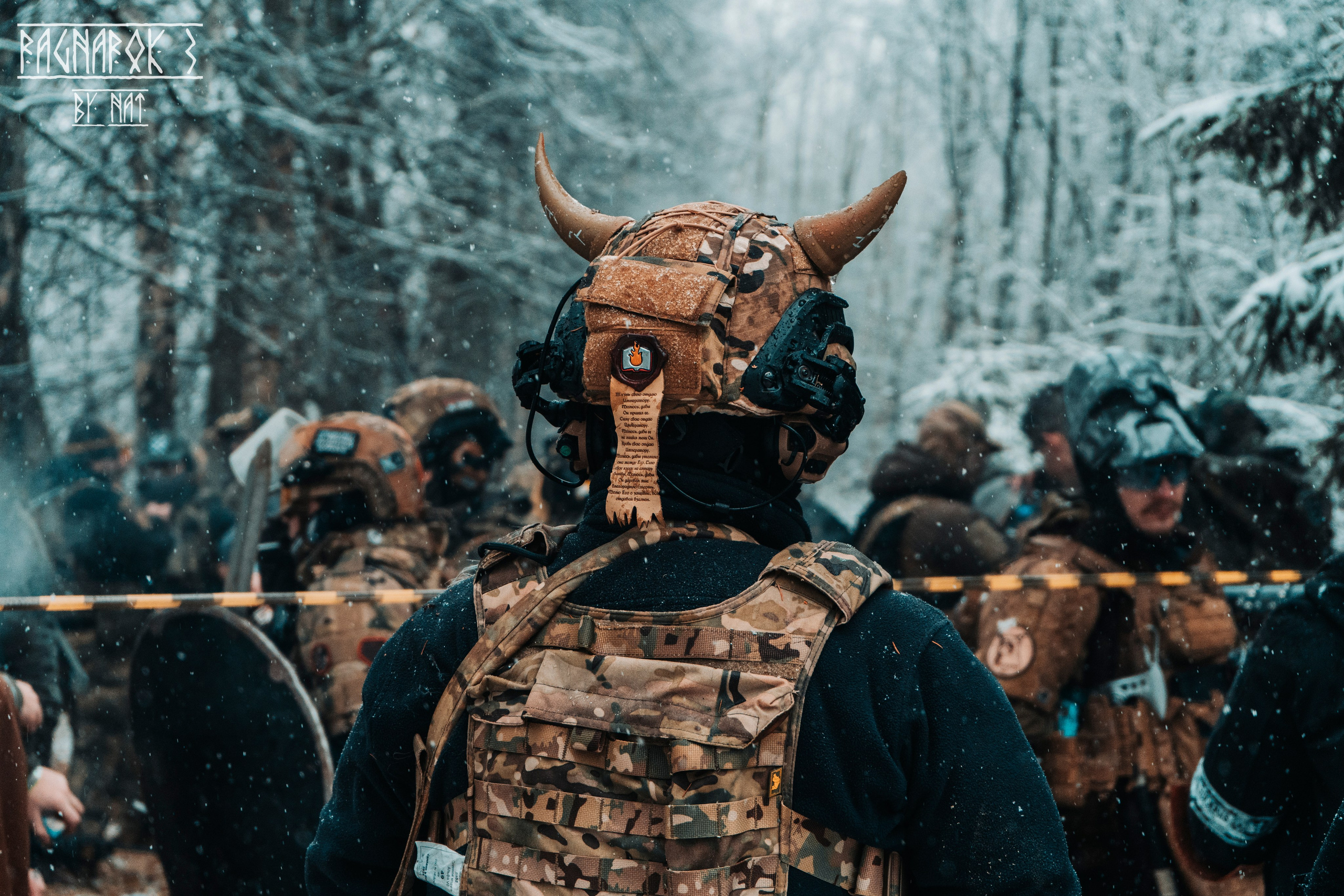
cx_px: 672
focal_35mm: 60
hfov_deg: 33.4
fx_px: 2240
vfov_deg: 22.6
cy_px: 448
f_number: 5
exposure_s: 1/500
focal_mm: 60
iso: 2000
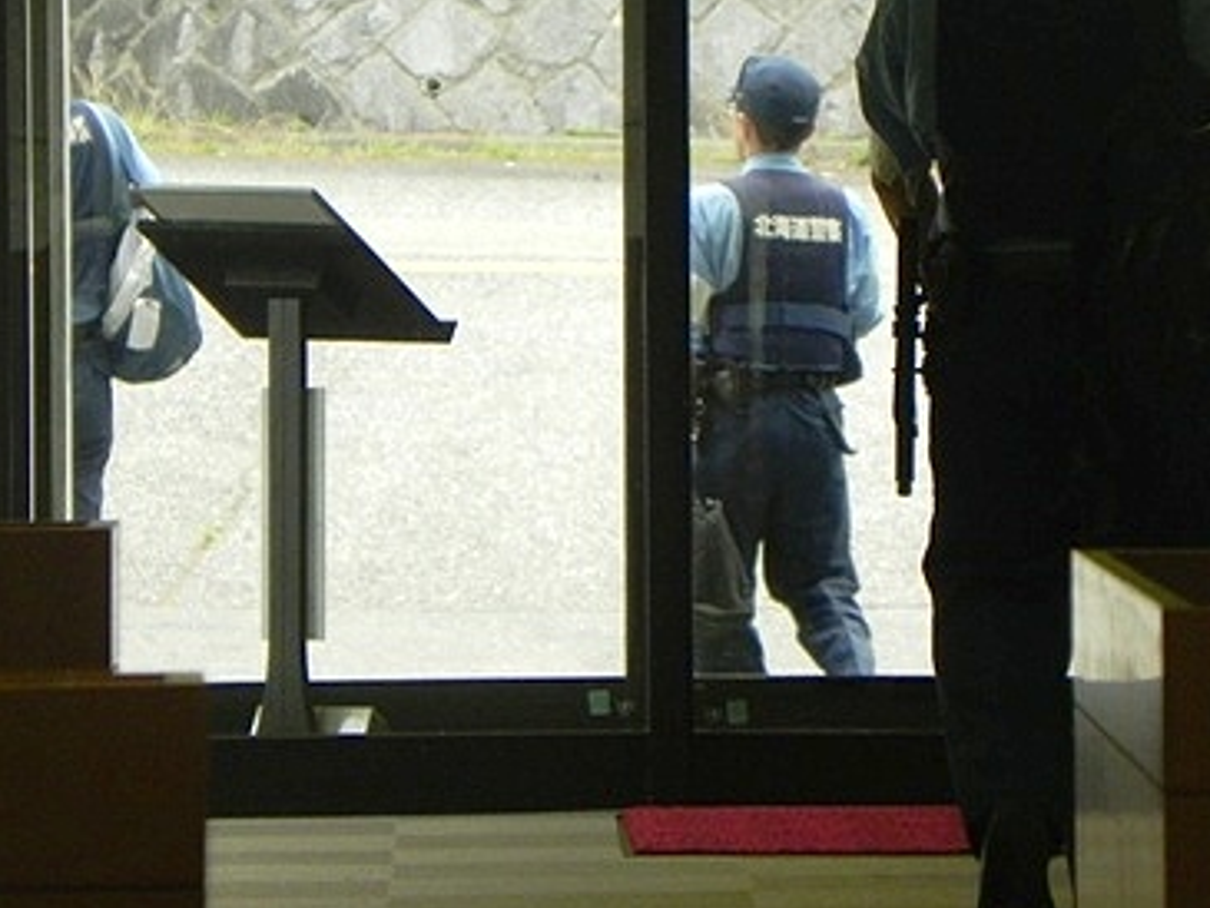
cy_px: 293
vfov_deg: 3.2
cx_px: 693
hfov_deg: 4.3
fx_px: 16224
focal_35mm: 464
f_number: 4.5
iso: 400
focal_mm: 51.8
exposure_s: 1/110
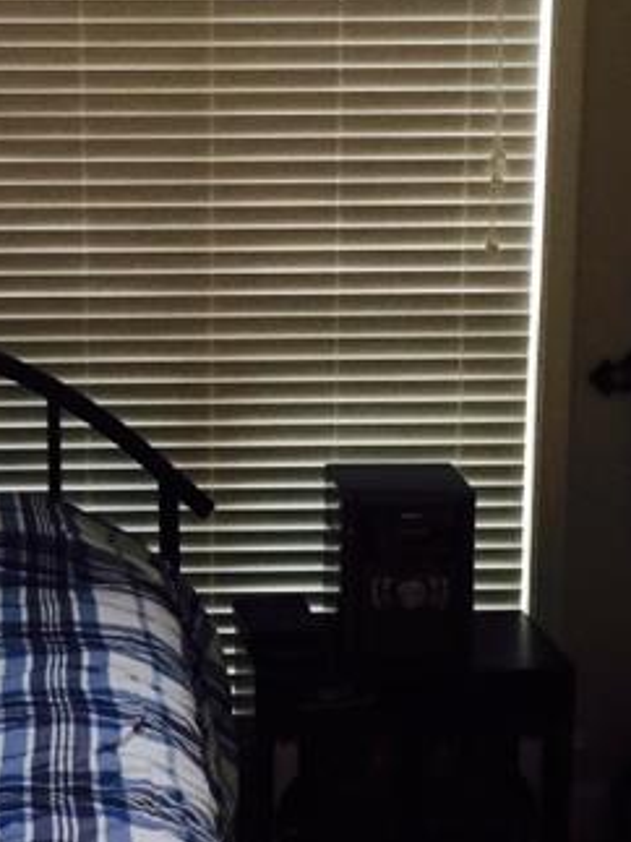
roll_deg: +0.8
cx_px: 110
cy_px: 443
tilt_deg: -9.8
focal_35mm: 69
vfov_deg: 28.2
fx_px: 1678
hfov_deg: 21.0
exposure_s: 1/8
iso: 125
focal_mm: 4.15
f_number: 2.2
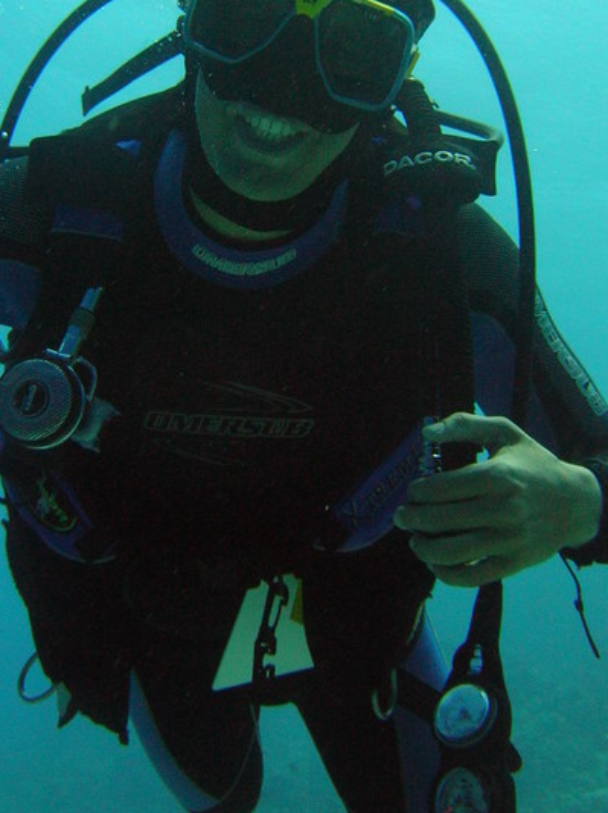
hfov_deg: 28.5
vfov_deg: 37.2
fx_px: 1196
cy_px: 293
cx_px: 278
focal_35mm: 51
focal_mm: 5.7
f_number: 4.9
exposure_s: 1/148
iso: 50
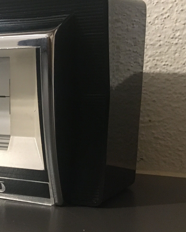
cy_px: 120
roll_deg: +0.2
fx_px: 440
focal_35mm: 64
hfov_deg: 22.2
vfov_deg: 29.6
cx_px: -31
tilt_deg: -3.1
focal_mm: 4.15
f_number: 2.2
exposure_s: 1/17
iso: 320
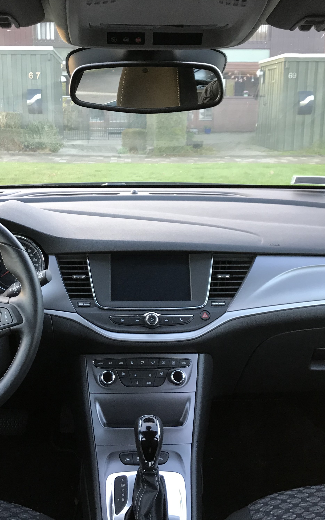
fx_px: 567
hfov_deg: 31.9
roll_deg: -0.4
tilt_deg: -13.4
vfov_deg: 49.3
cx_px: 133
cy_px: 258
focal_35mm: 40
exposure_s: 1/20
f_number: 1.8
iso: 40
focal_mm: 3.99
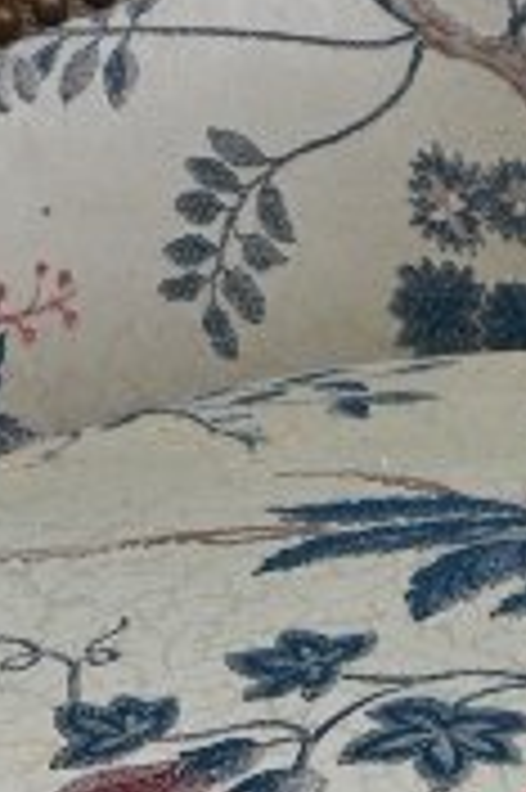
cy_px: 918
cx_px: 913
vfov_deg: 6.9
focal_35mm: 297
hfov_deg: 4.6
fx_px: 6531
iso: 100
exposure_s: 1/125
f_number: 6.3
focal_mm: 29
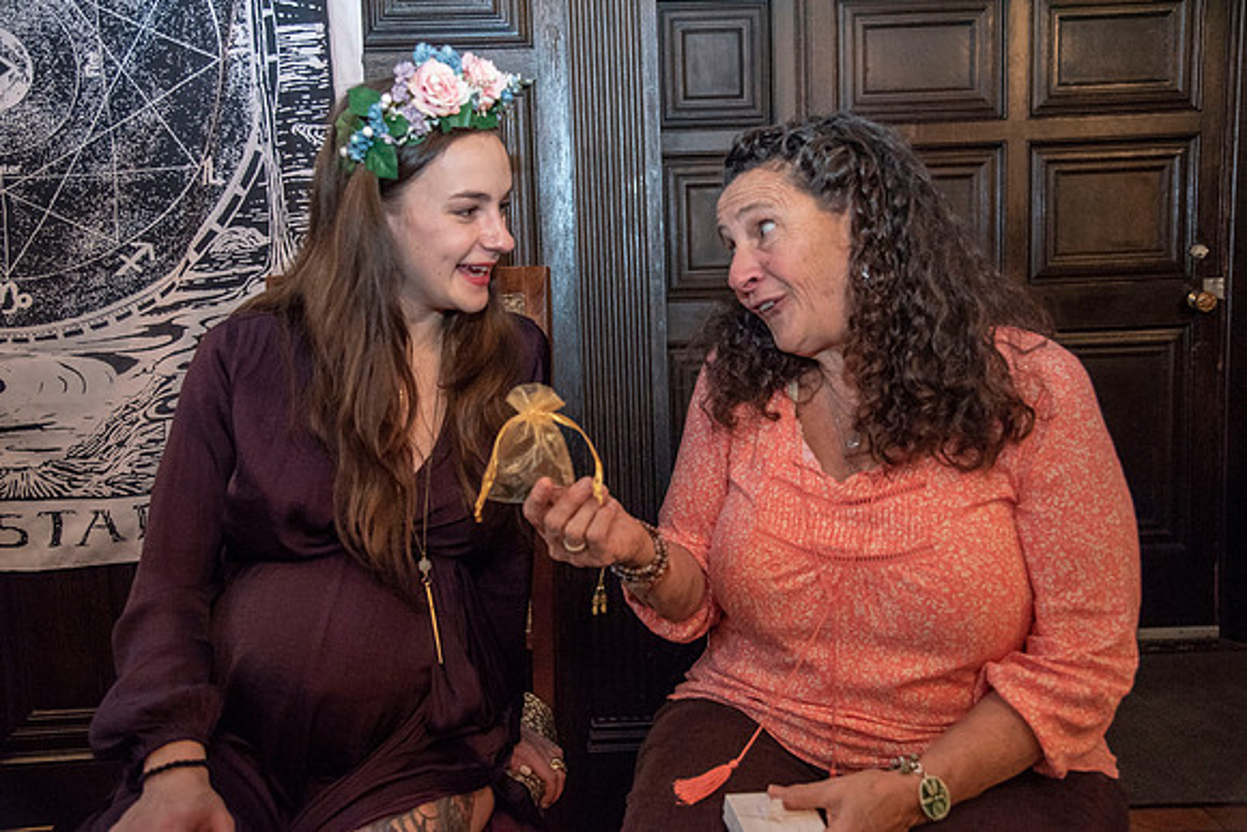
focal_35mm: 34
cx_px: 624
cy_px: 416
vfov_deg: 38.9
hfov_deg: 55.8
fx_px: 1178
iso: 3200
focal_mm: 34
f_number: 4
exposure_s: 1/200
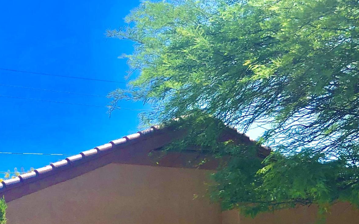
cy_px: 256
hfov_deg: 27.0
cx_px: 128
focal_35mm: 76
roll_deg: -0.3
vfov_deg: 16.5
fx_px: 743
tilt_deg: +2.9
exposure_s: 1/1845
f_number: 1.8
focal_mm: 4
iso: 20
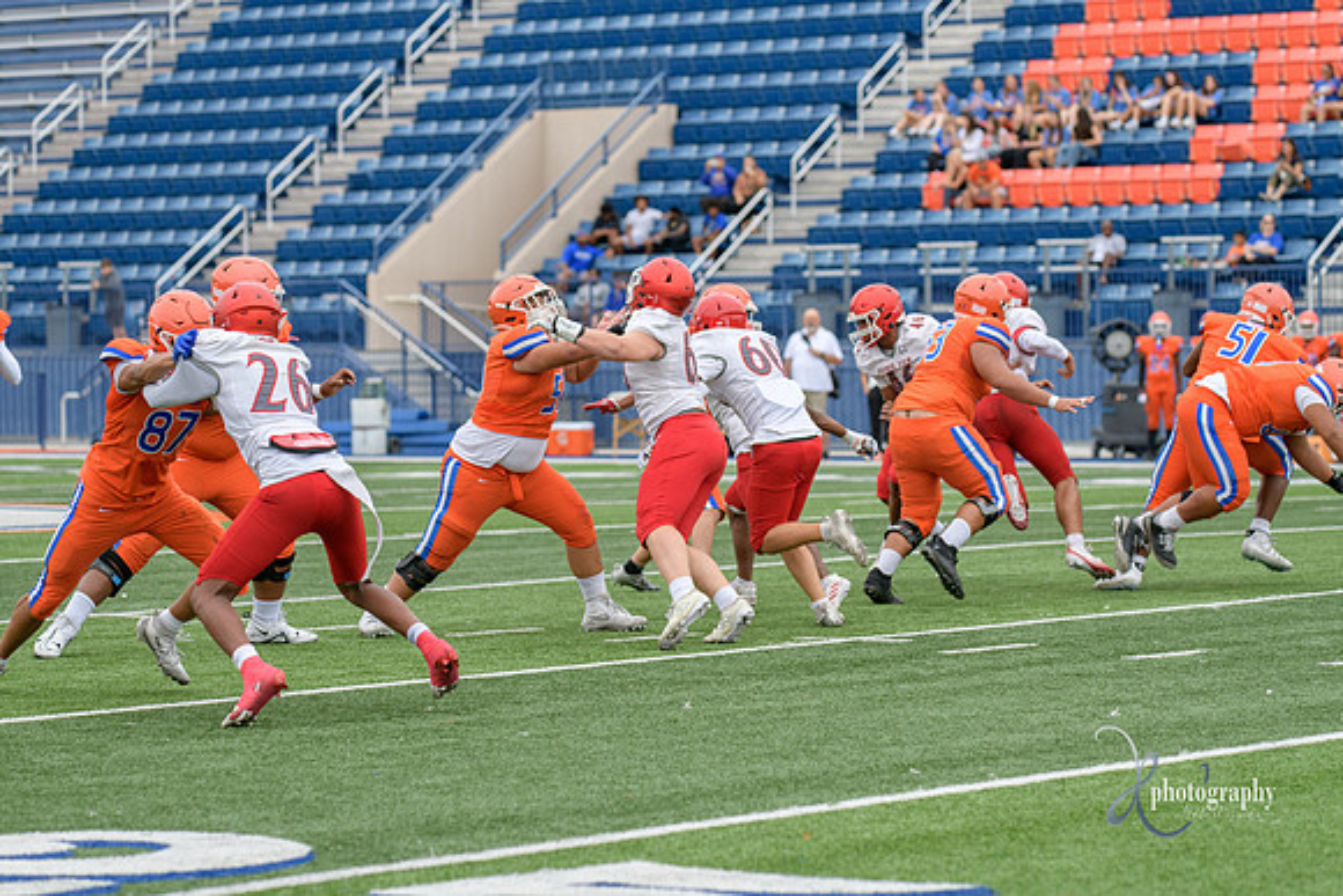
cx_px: 672
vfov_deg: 9.8
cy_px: 448
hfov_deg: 14.7
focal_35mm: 140
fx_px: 5224
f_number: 3.5
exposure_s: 1/1000
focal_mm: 140
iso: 400
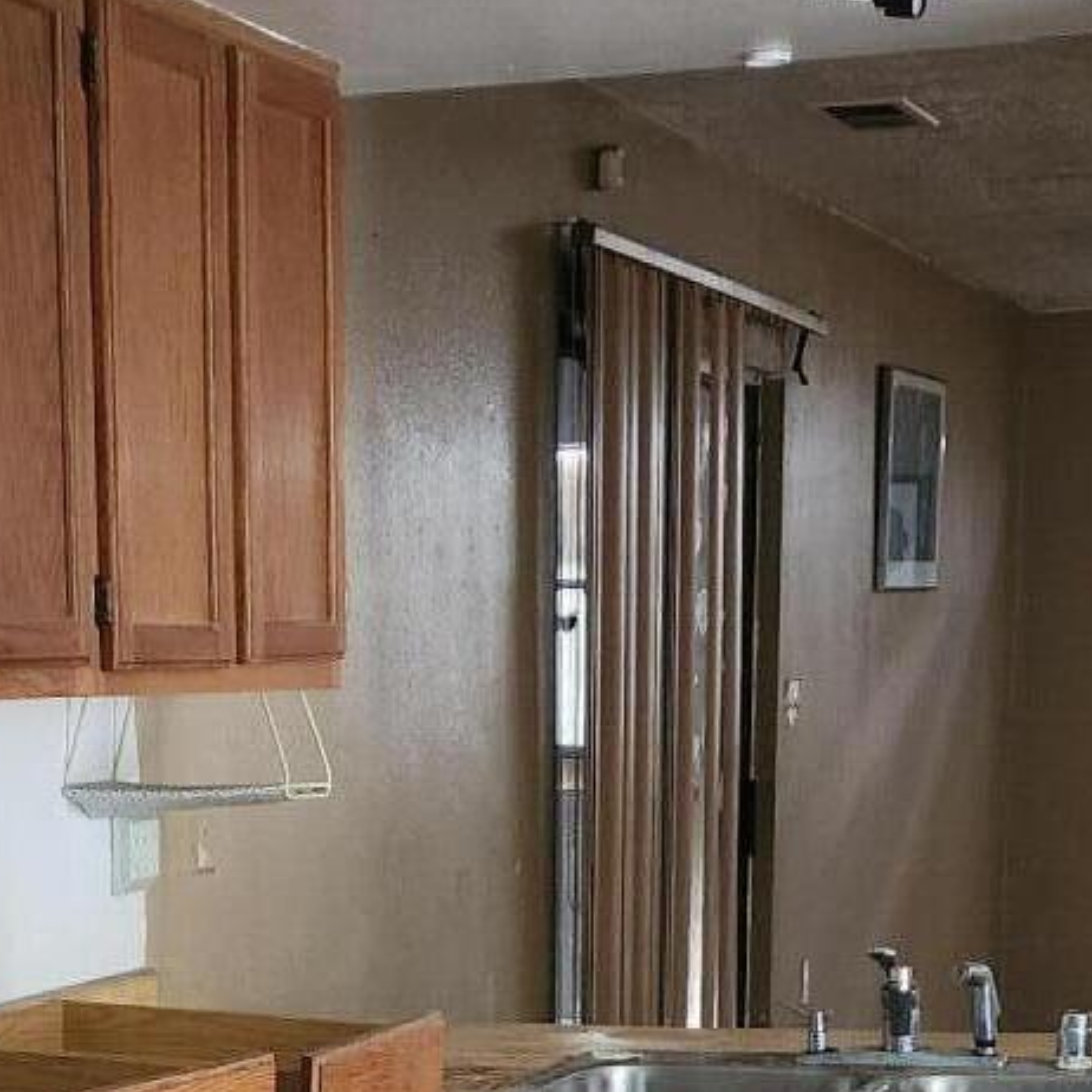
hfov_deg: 19.6
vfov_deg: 18.7
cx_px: 265
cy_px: 1293
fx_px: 3141
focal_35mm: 88
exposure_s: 1/8
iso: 400
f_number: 1.8
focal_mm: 6.4
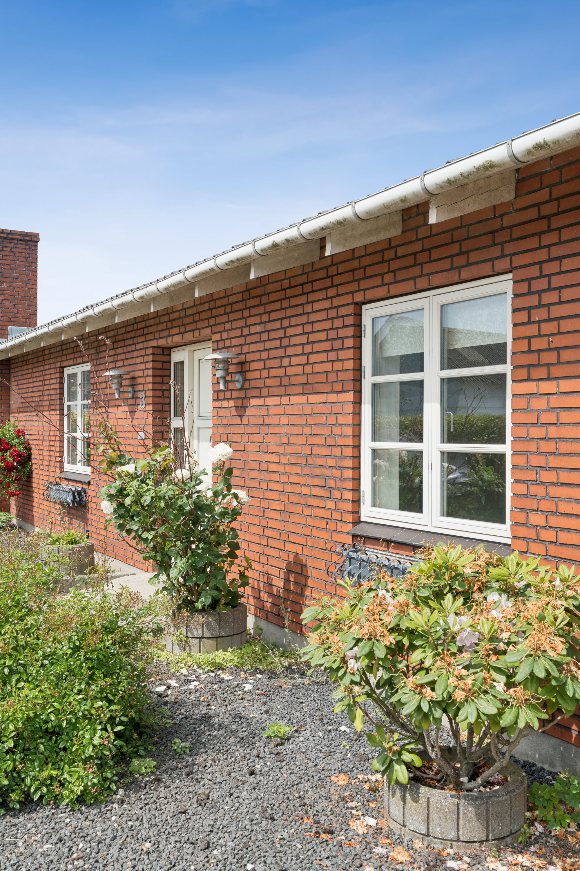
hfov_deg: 37.9
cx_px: 290
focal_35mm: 35
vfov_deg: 54.4
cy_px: 436
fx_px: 846
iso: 400
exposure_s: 1/500
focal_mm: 35
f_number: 10
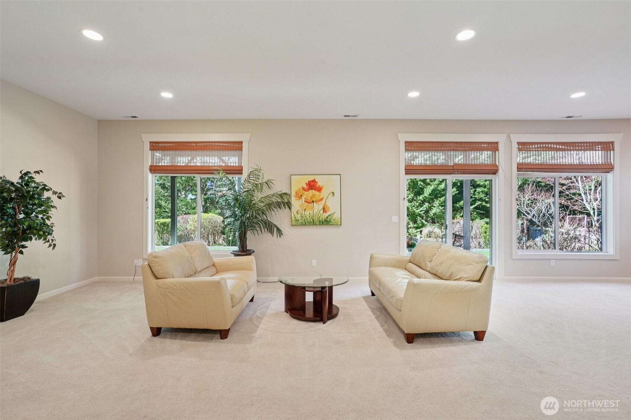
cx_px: 316
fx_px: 298
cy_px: 210
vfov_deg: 70.4
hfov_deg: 93.3
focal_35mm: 17
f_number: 8
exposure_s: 1/8
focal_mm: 17
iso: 400
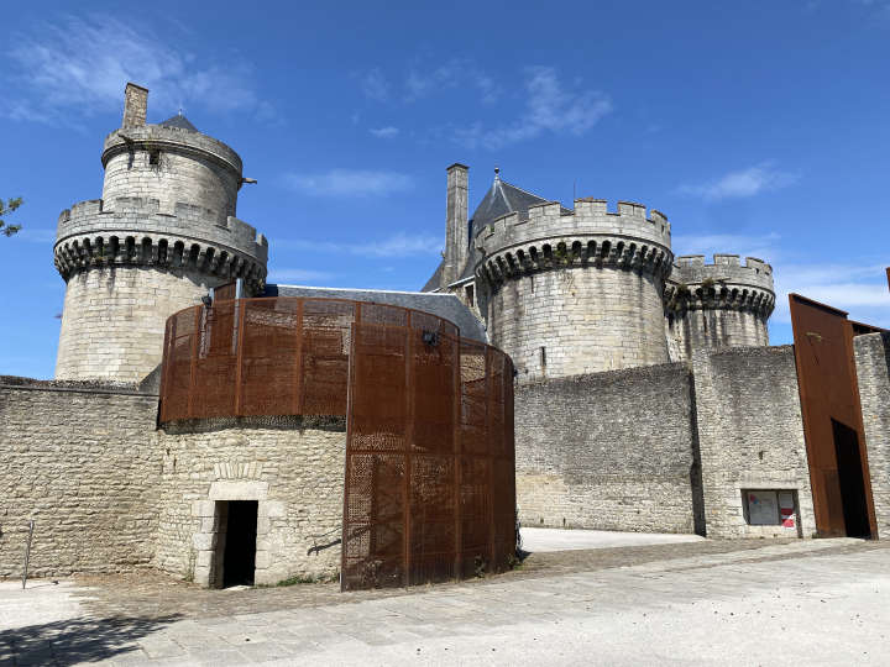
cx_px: 445
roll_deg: -0.3
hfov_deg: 67.3
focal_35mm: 26
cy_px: 334
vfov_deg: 53.1
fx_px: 668
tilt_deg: +11.6
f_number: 1.8
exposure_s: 1/3300
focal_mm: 4.25
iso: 32
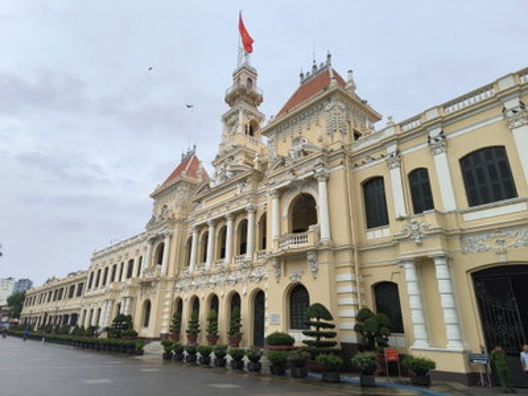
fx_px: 351
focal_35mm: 23
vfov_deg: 58.9
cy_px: 198
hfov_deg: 73.9
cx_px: 264
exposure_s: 1/346
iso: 80
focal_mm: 5.35
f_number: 1.77
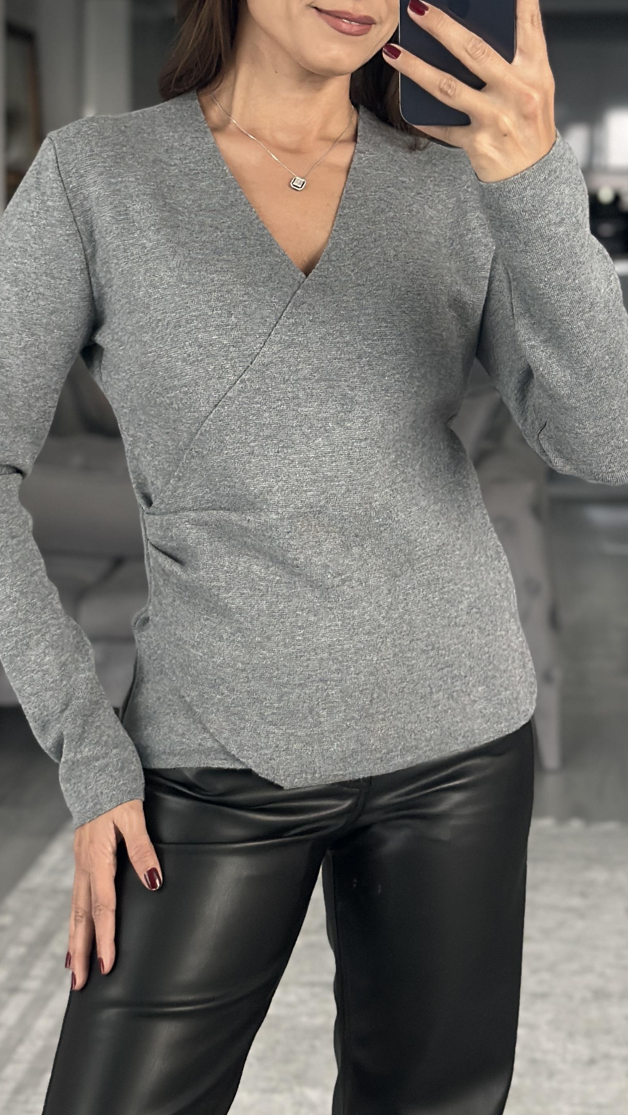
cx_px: 302
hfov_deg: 15.9
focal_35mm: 76
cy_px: 355
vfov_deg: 27.7
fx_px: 2249
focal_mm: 6.86
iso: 320
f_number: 1.78
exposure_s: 1/35
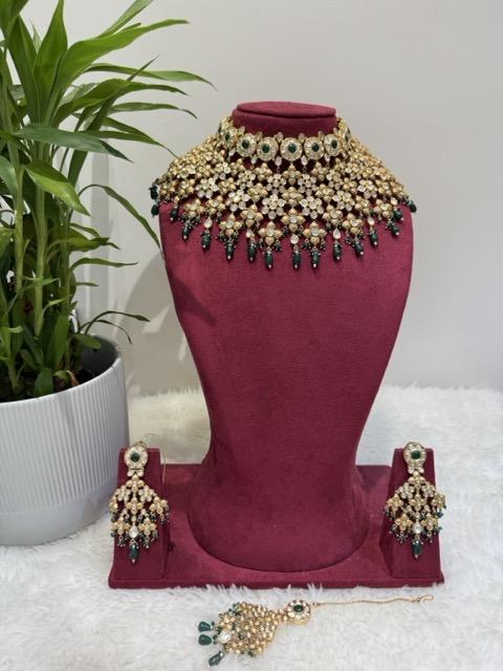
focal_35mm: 24
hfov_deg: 56.8
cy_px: 336
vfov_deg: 71.6
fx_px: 465
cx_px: 252
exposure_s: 1/100
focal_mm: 6.76
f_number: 1.78
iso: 80
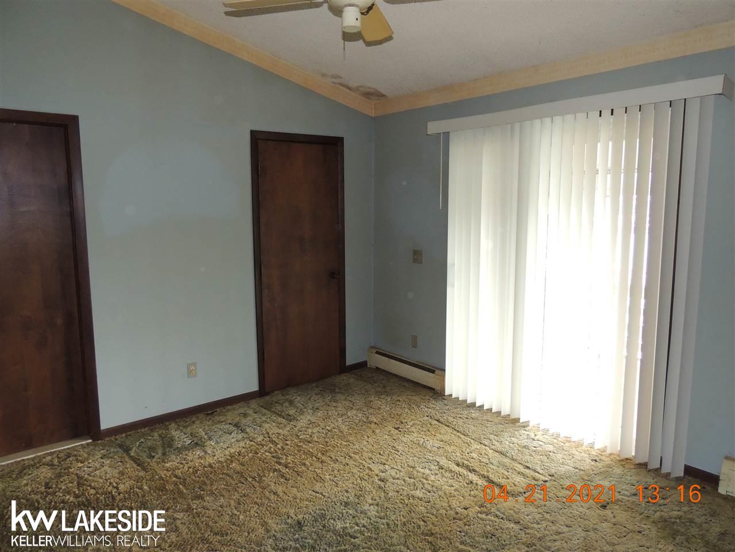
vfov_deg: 56.8
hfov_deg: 71.6
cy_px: 276
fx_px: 510
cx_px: 368
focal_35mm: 24
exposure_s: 1/40
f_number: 3
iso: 400
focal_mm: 4.3
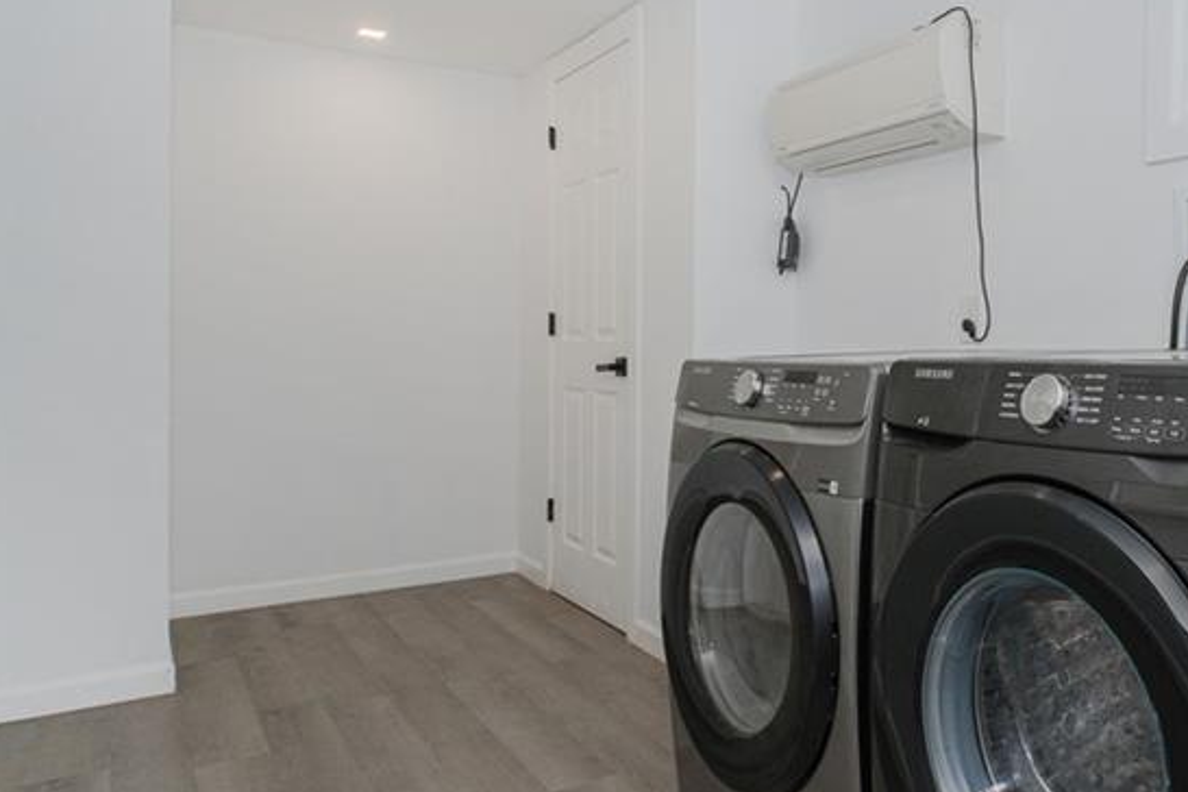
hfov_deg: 58.6
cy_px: 335
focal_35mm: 30
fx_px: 990
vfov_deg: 43.5
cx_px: 894
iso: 400
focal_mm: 10.4
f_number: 8
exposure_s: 1/50
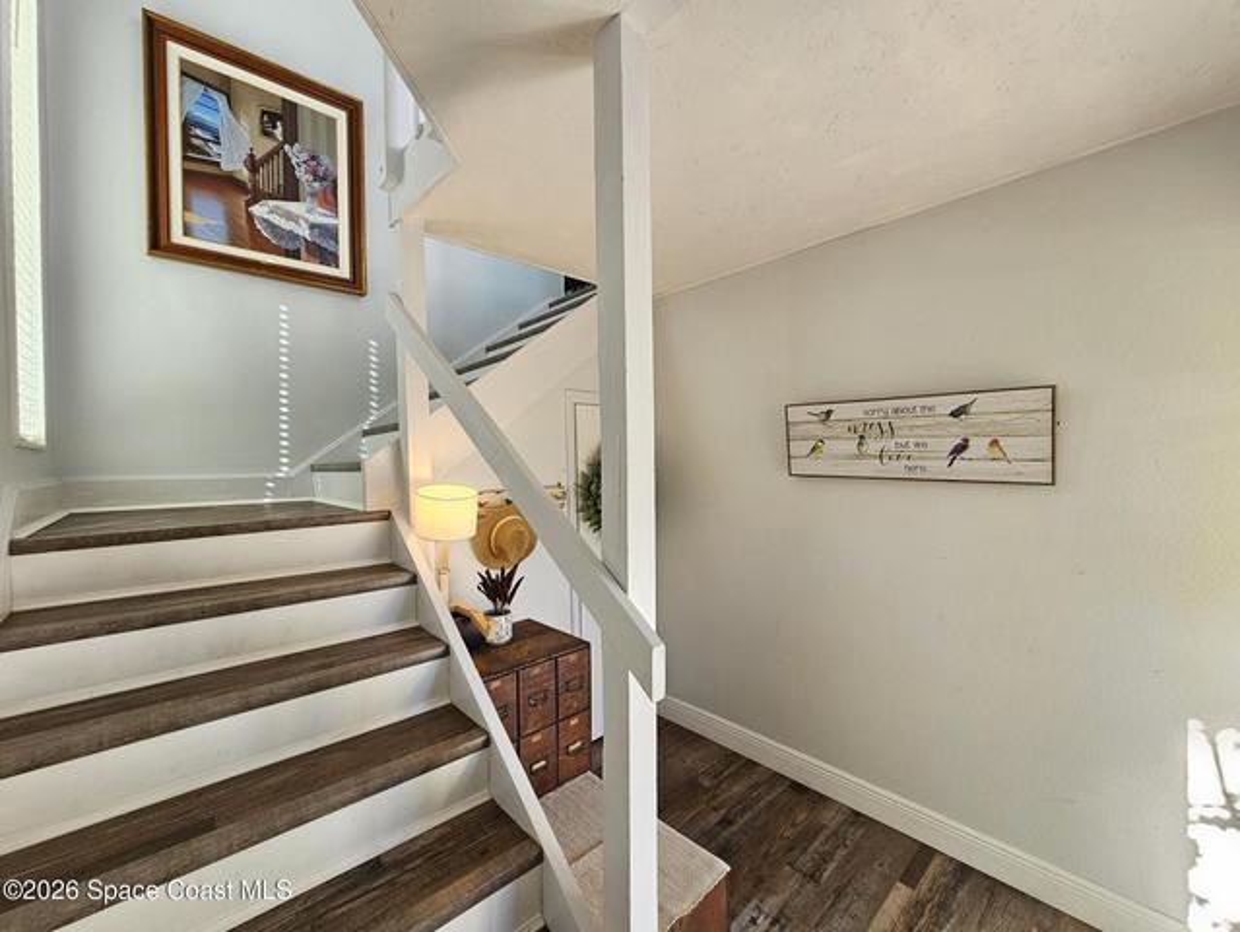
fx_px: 466
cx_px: 620
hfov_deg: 106.1
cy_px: 466
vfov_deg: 90.0
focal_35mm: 13
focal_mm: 2.2
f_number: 2.2
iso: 100
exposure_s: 1/120
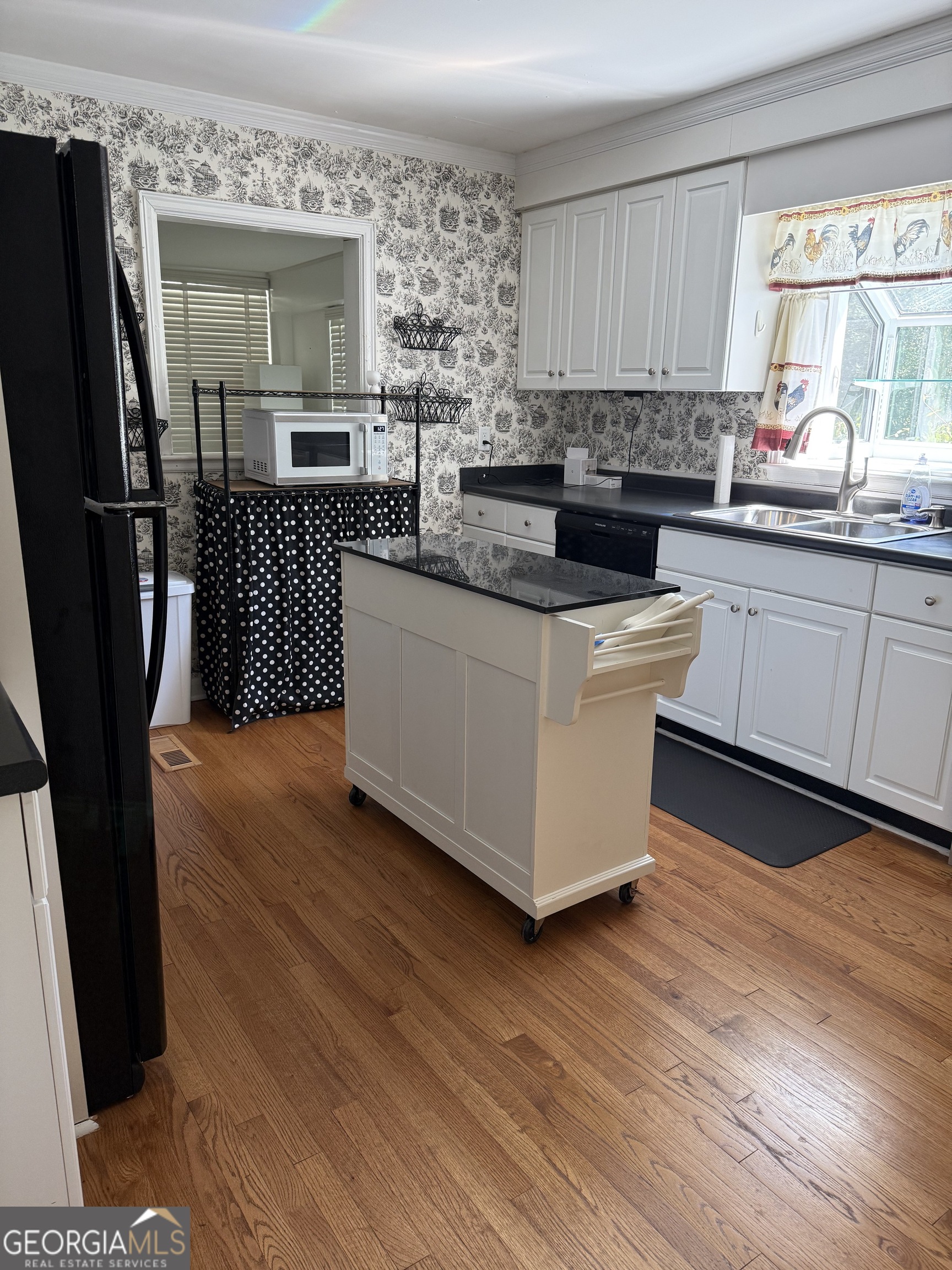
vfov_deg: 71.6
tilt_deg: -15.7
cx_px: 476
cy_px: 635
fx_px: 880
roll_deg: -1.9
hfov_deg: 56.8
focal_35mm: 24
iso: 200
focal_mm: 6.76
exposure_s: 1/93
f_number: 1.78
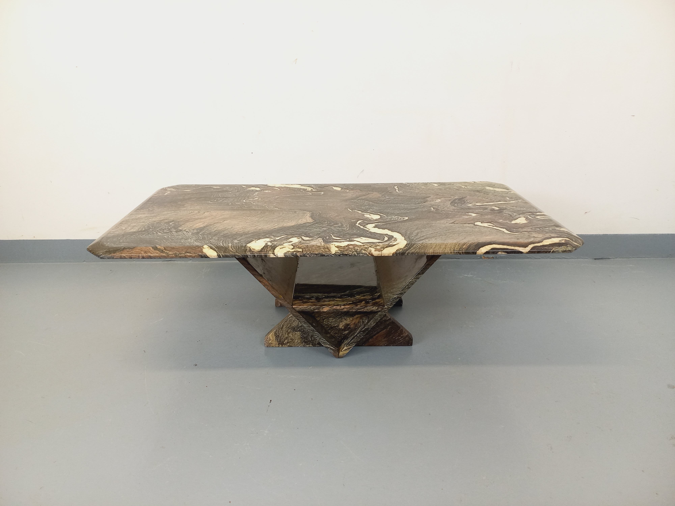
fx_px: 487
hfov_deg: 69.4
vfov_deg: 54.9
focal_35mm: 25
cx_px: 338
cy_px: 253
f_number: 1.8
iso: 160
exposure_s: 1/50
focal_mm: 4.65
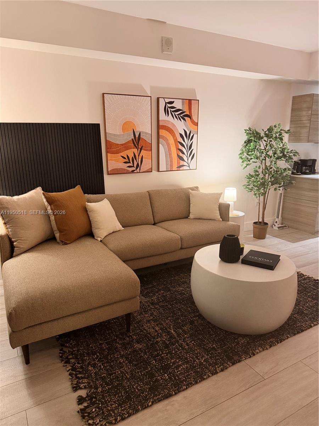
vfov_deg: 71.6
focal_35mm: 24
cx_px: 160
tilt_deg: -13.0
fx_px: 295
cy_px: 213
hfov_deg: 56.8
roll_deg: -0.2
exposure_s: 1/40
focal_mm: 6.76
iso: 640
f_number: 1.78
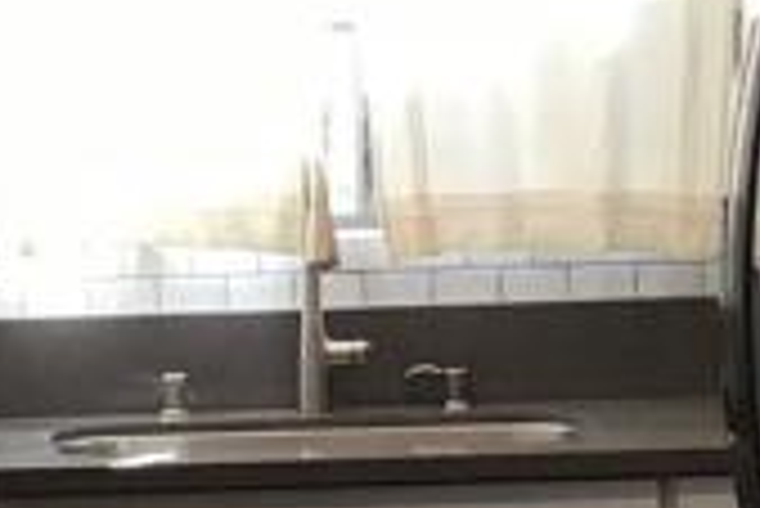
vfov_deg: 7.0
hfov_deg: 10.5
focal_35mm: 195
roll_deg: +1.2
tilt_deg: -0.7
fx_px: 4120
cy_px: 4
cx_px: 261
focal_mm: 3.3
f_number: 2.4
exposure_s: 1/40
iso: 32
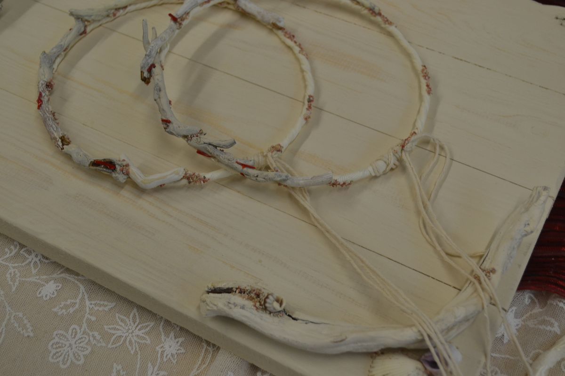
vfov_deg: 28.1
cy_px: 188
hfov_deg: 41.1
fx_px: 753
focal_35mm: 48
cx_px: 282
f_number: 4.8
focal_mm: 32
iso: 400
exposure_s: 1/100
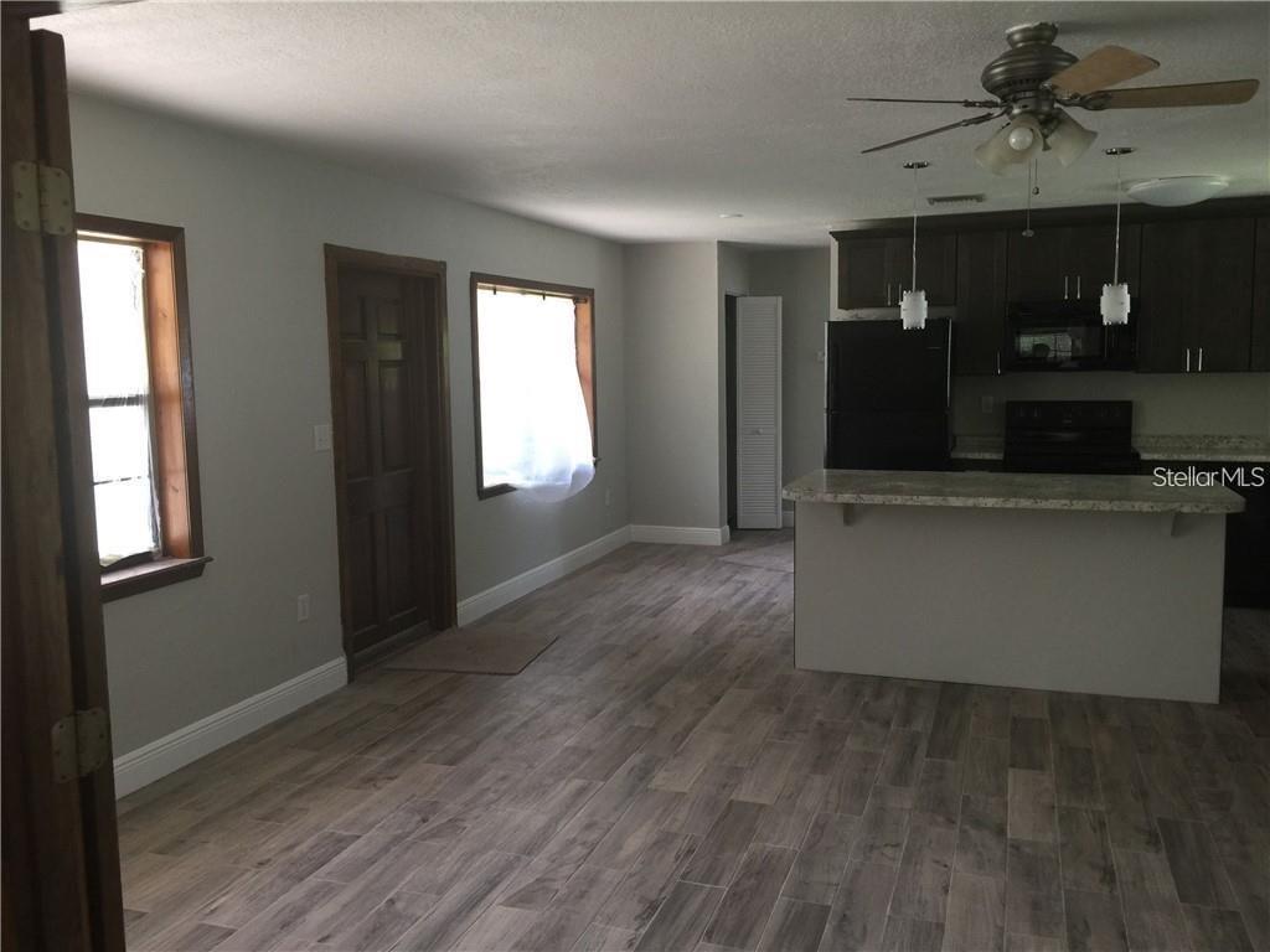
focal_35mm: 29
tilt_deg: -5.4
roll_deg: +0.5
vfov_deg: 48.2
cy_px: 476
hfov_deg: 61.7
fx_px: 1064
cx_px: 635
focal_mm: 4.15
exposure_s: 1/30
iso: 50
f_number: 2.2
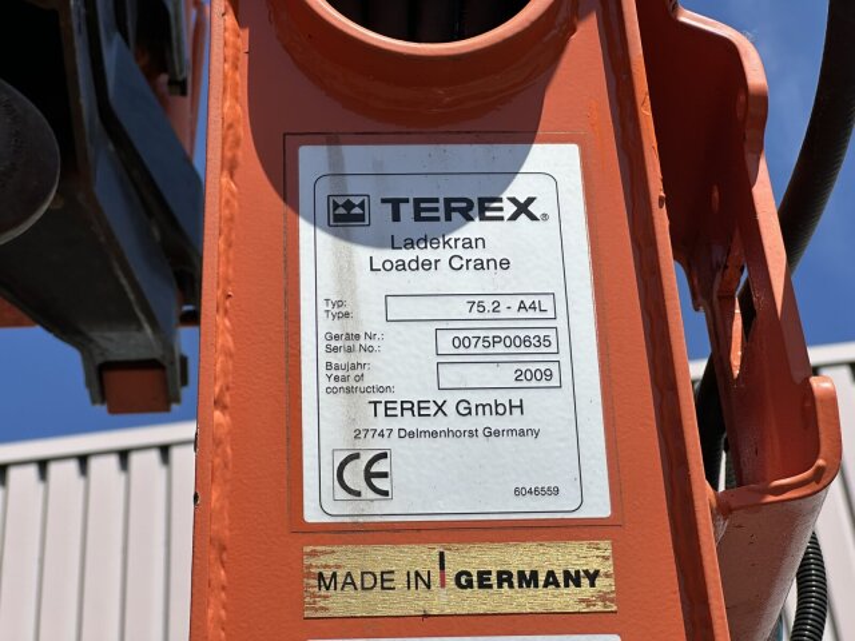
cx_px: 428
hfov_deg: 25.3
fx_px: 1902
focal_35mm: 77
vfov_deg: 19.1
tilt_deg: +34.2
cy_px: 320
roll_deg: +4.2
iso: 32
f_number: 2.8
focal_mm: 9
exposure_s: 1/861
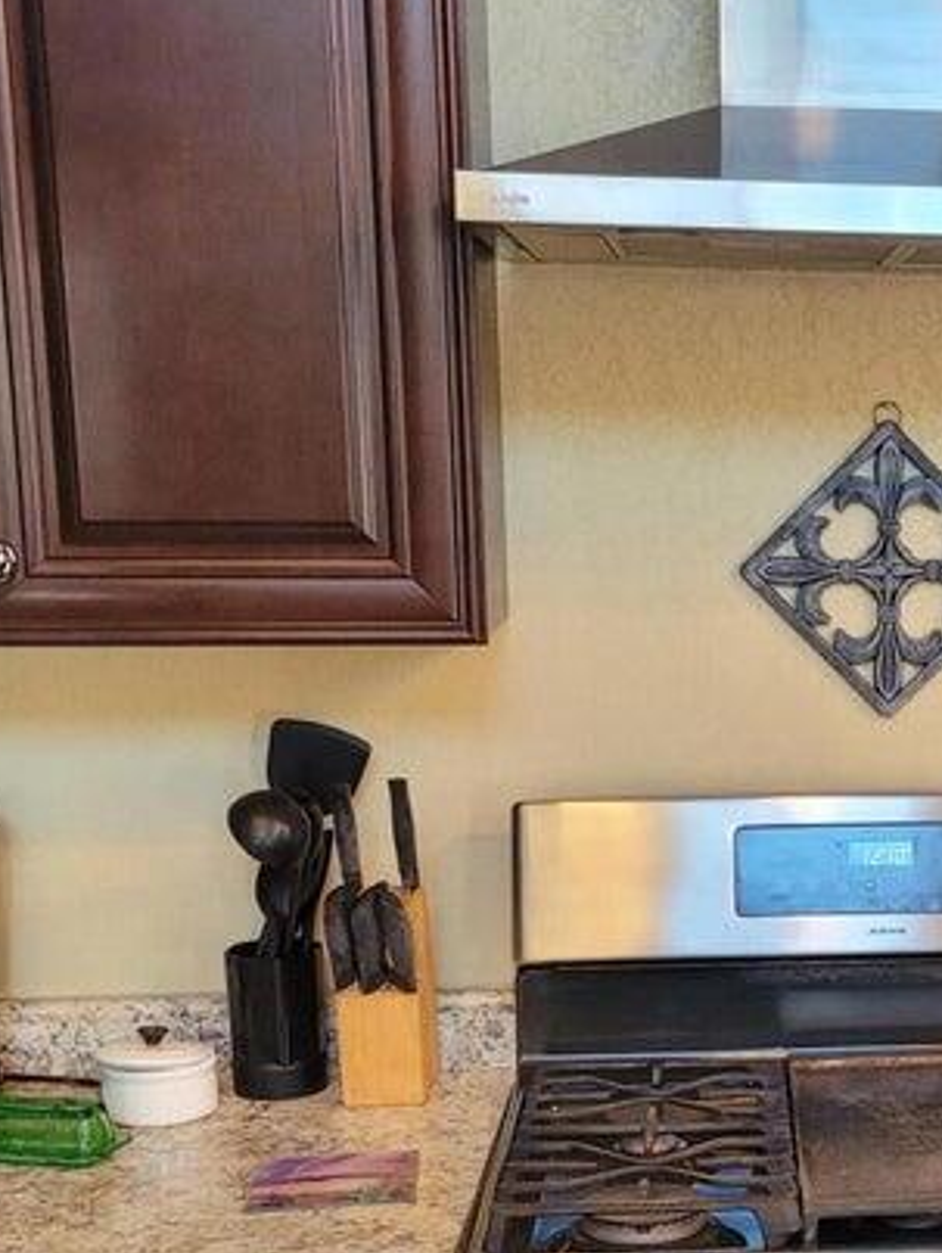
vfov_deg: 29.1
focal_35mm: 66
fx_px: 2391
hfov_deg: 21.3
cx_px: 995
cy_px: 858
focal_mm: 5.4
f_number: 1.8
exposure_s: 1/59
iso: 200
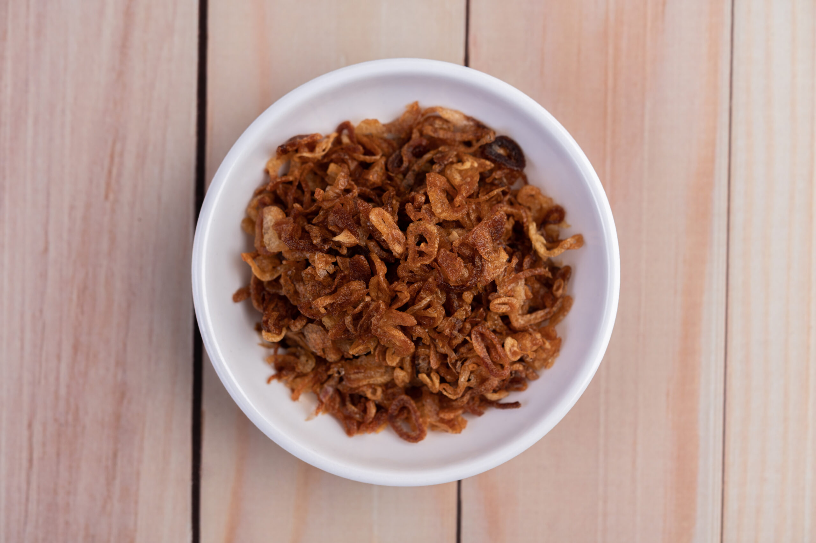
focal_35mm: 60
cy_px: 272
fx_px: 1359
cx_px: 408
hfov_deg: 33.4
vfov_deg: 22.6
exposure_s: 1/125
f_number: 5.6
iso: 100
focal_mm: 60
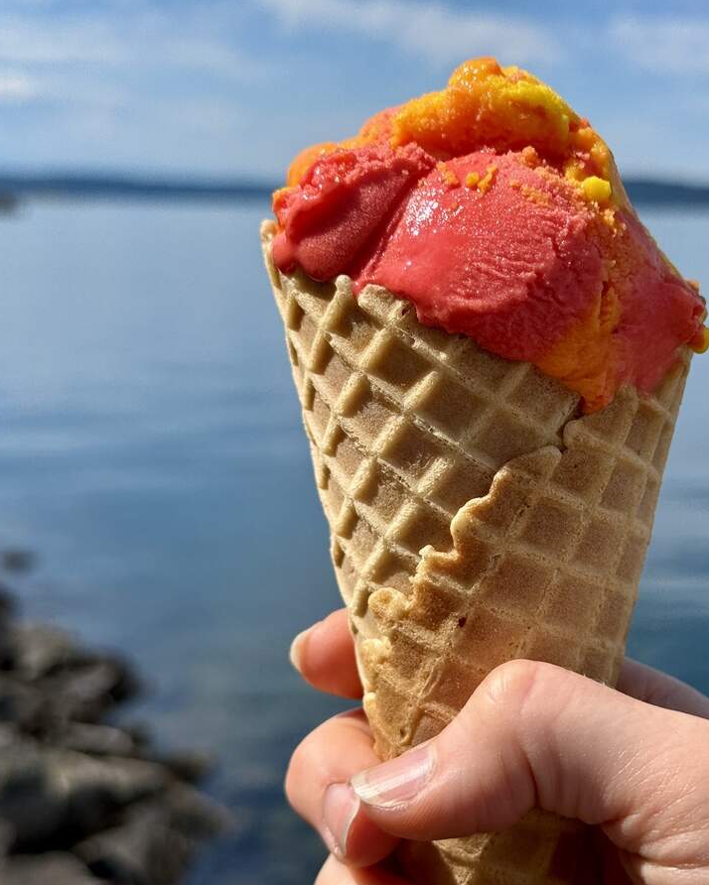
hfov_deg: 24.1
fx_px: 1652
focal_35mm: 63
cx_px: 457
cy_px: 443
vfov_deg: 30.0
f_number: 1.78
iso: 80
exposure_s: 1/7874
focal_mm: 6.76
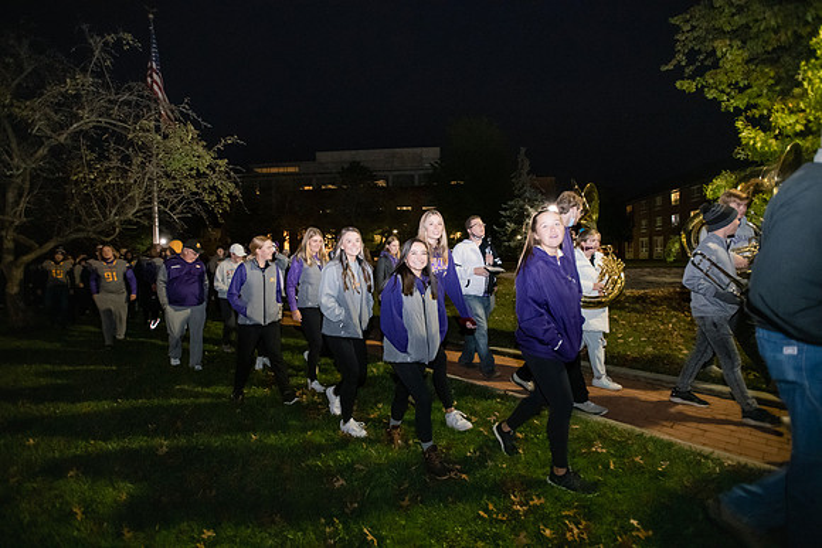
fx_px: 388
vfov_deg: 70.5
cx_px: 411
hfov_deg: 93.3
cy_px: 274
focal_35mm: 17
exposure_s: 1/60
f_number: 3.2
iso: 6400
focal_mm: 17
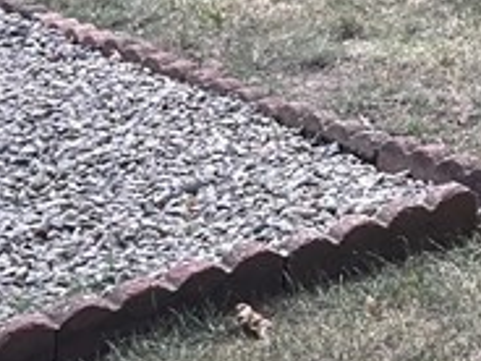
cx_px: 1119
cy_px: -317
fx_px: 2015
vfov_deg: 9.7
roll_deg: +1.5
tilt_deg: -7.6
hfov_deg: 11.5
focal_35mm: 145
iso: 32
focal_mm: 4.2
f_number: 1.6
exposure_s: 1/282
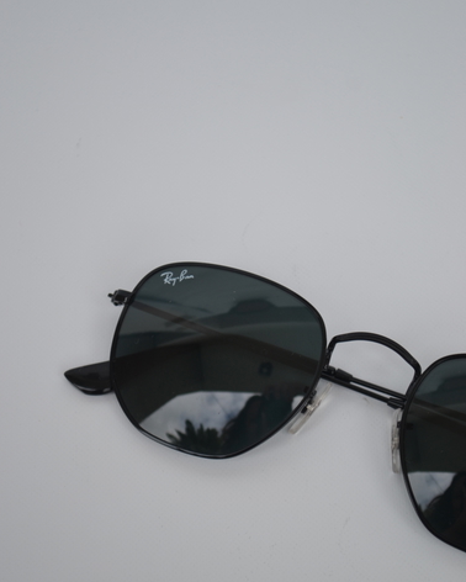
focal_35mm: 93
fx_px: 1602
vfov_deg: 20.6
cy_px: 340
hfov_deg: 16.5
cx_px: 221
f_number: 5.6
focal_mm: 52
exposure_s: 1/125
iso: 110
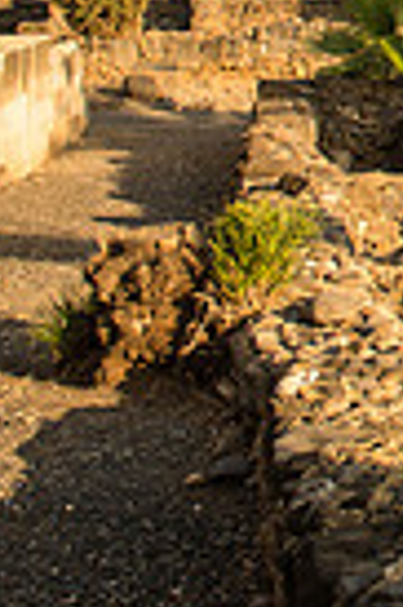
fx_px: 1717
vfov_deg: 18.5
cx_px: 939
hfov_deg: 11.3
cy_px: -197
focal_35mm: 102
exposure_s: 1/800
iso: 100
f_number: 2.8
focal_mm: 24
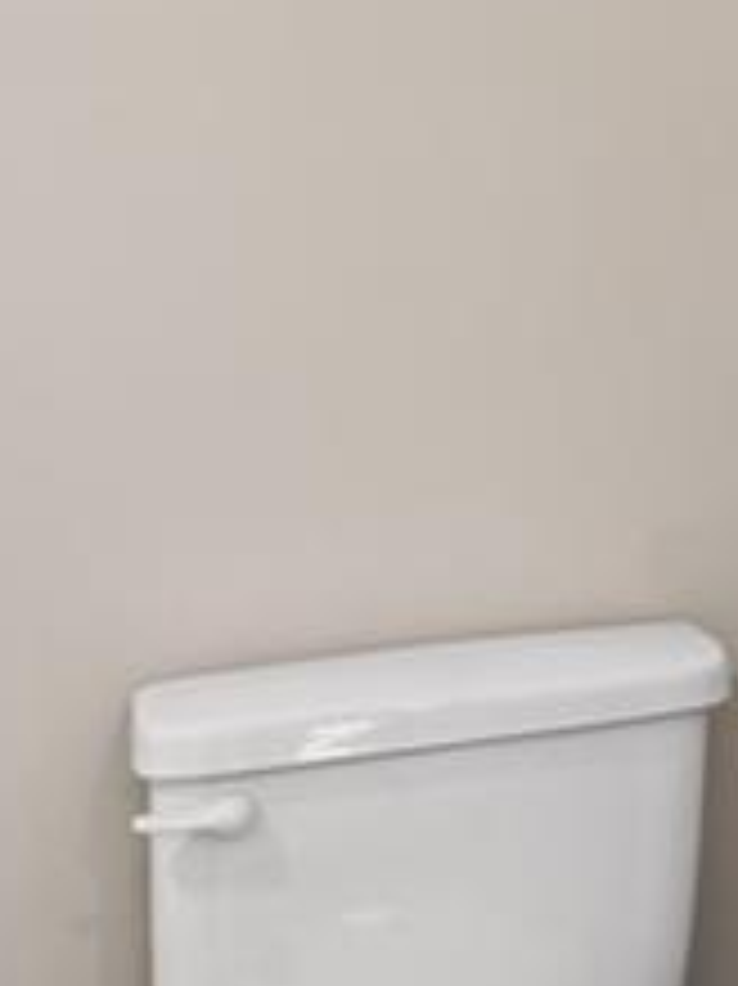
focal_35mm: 72
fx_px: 2049
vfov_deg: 26.5
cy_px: 180
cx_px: 1818
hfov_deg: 13.8
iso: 250
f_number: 8
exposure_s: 1/2
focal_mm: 16
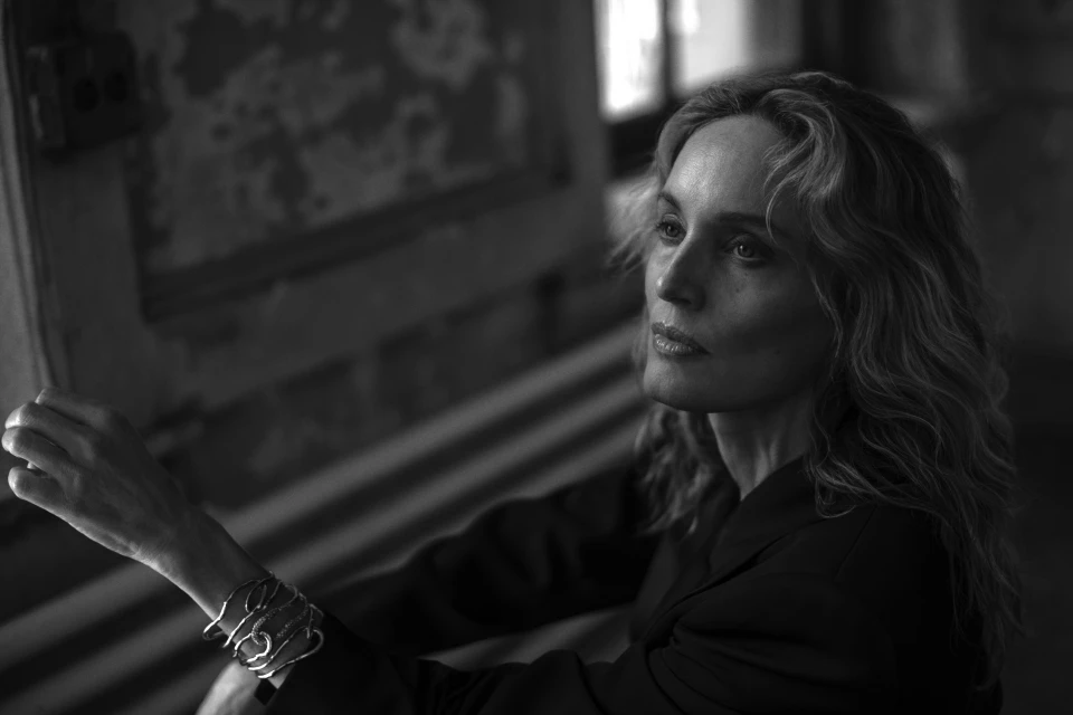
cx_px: 536
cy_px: 358
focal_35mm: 50
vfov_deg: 27.0
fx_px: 1490
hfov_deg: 39.6
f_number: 2.2
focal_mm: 50
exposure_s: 1/250
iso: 200
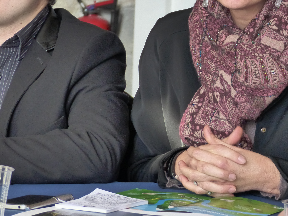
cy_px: 39
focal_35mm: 185
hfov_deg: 10.6
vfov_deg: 8.0
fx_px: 1539
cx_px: 259
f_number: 2.8
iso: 400
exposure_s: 1/80
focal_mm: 18.3
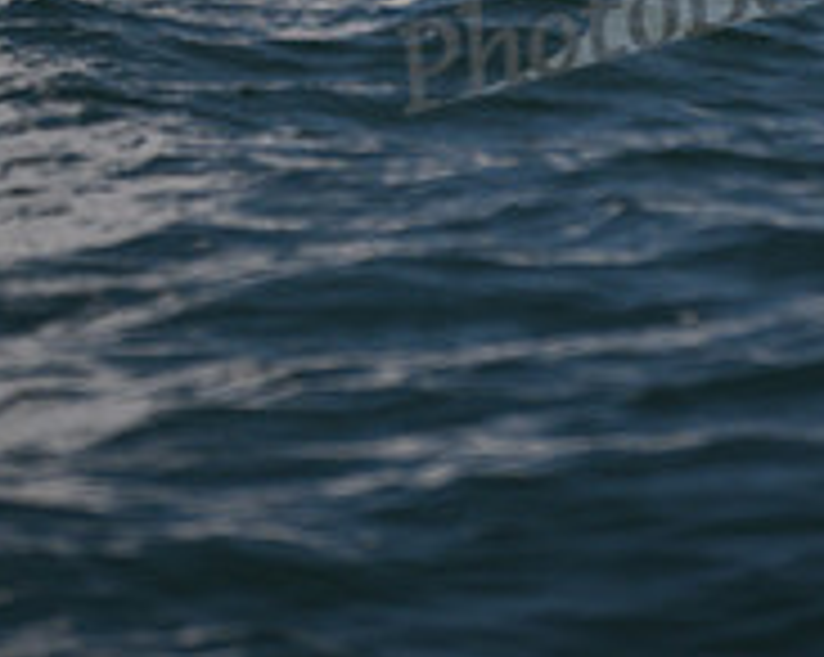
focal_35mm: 346
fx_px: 8429
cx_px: 164
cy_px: -630
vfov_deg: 4.4
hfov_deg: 5.6
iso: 250
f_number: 3.5
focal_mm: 116
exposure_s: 1/2500
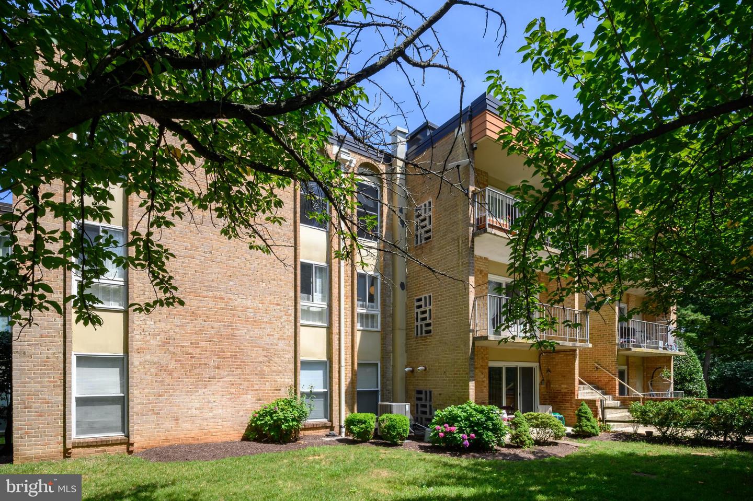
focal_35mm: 19
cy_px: 250
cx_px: 376
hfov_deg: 86.9
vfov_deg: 64.5
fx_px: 397
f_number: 16
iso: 320
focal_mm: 19
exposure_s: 1/2000
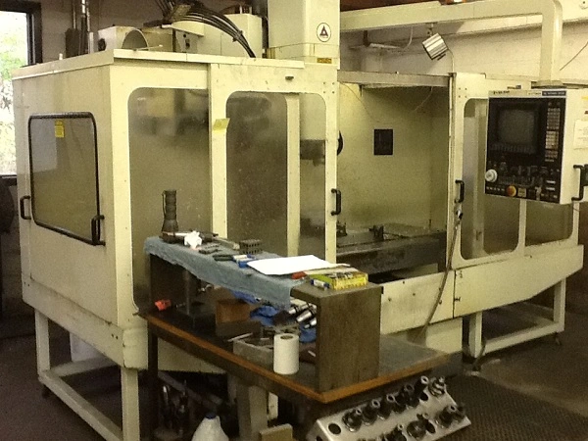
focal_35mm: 44
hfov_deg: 42.9
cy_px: 220
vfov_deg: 32.9
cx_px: 294
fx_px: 747
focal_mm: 2.03
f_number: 2.4
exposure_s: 1/30
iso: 200
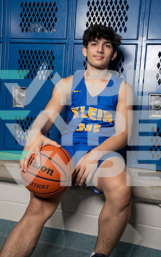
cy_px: 128
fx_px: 302
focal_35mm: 43
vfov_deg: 46.2
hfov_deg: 29.9
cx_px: 81
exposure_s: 1/200
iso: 320
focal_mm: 42
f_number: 5.6
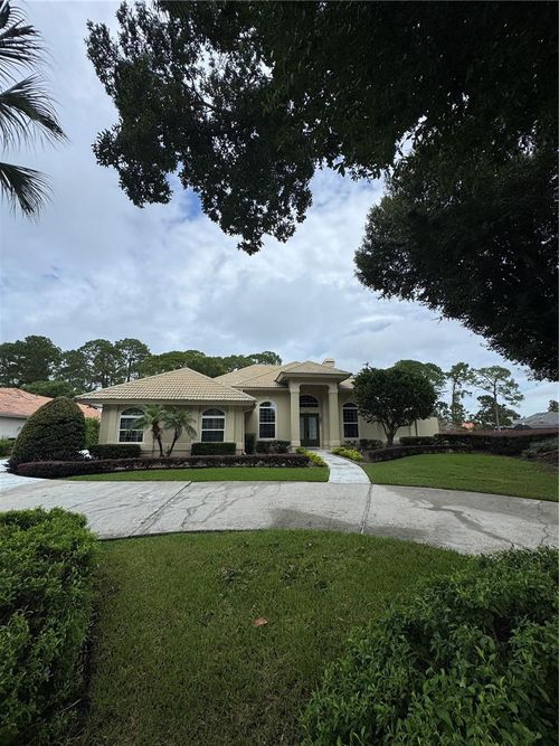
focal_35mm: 14
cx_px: 280
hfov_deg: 85.7
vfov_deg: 102.1
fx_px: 302
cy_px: 373
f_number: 2.2
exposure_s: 1/2985
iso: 50
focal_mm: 2.22
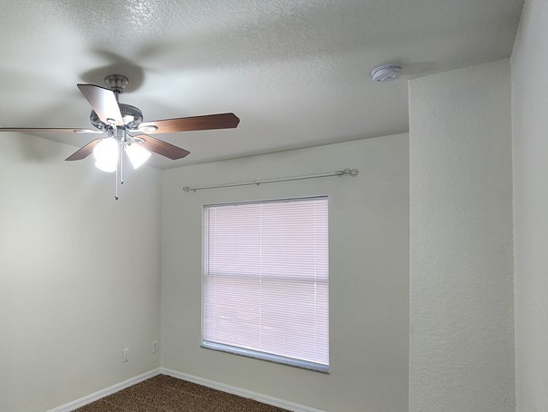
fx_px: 348
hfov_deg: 71.8
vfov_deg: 60.7
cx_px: 146
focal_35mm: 22
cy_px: 241
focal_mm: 2.2
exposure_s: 1/60
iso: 200
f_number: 2.2
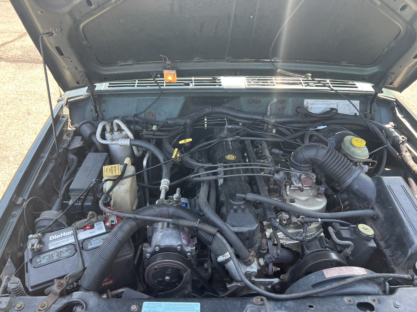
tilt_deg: -35.8
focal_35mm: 26
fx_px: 313
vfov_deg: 53.1
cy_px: 156
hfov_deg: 67.3
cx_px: 208
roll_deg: +2.0
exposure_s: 1/196
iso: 50
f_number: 1.5
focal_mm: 5.7
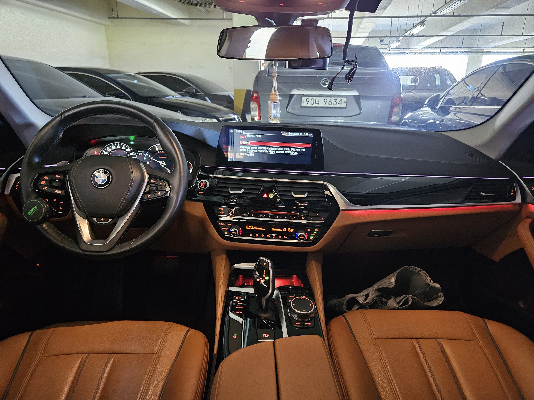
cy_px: 200
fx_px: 355
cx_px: 267
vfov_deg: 58.9
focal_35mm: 23
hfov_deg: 73.9
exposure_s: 1/20.3
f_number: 1.8
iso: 1250
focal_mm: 5.4
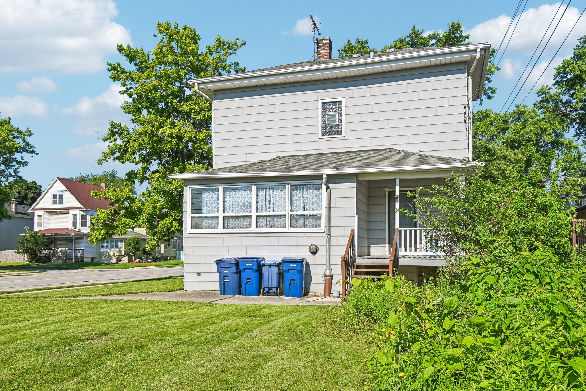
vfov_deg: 43.6
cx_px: 293
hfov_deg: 61.9
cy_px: 196
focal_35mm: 30
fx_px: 488
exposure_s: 1/400
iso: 100
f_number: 8
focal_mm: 20
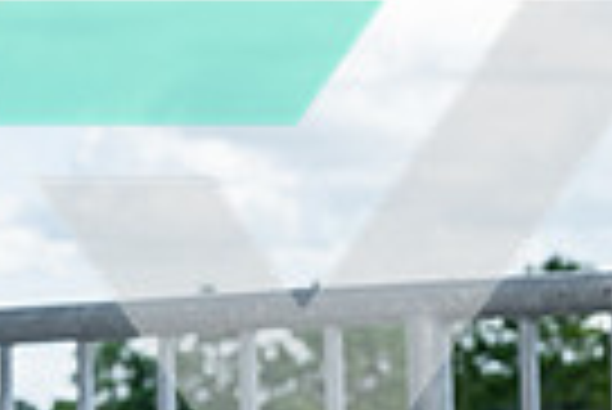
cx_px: 1058
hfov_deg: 10.8
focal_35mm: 179
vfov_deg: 7.7
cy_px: 241
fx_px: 3046
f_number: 8
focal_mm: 42
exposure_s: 1/125
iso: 100
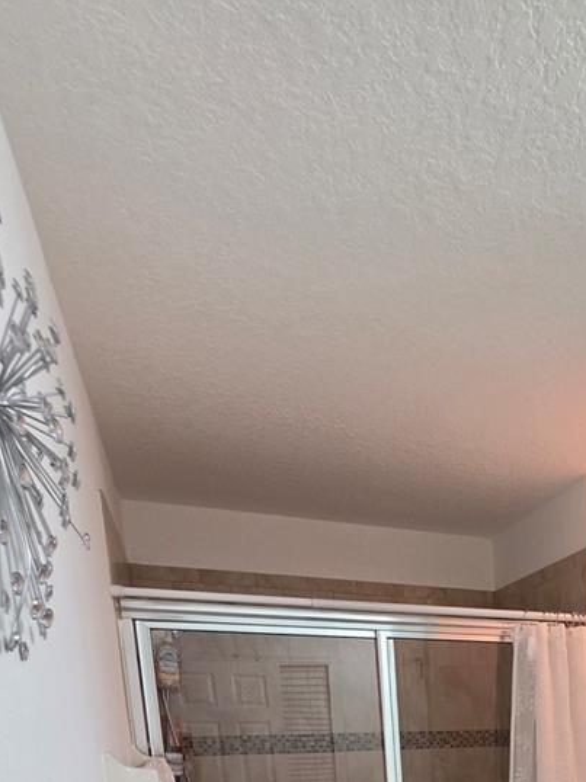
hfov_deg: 42.0
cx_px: 582
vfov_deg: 46.6
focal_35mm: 29
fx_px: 655
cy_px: 847
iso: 160
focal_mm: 2.2
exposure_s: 1/120
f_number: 1.9
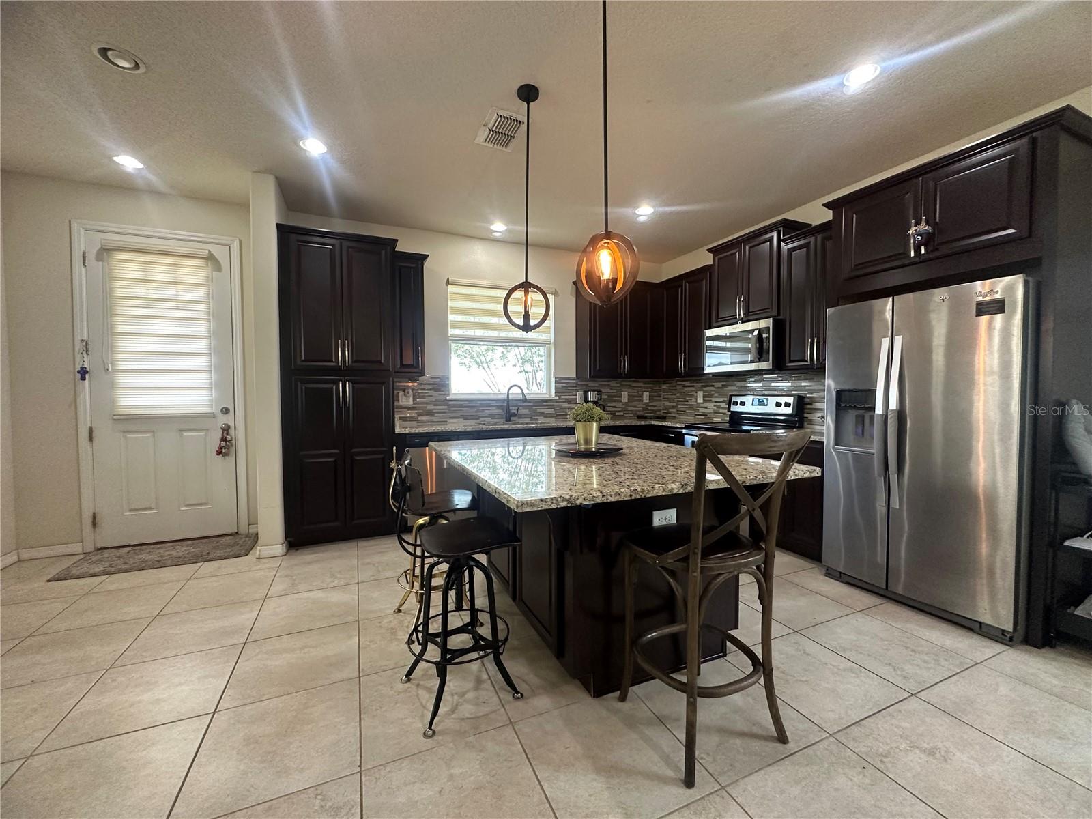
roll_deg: -0.4
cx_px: 546
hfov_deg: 102.1
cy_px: 410
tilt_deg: -2.8
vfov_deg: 85.7
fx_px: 442
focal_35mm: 14
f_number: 2.2
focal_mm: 2.22
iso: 250
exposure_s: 1/120
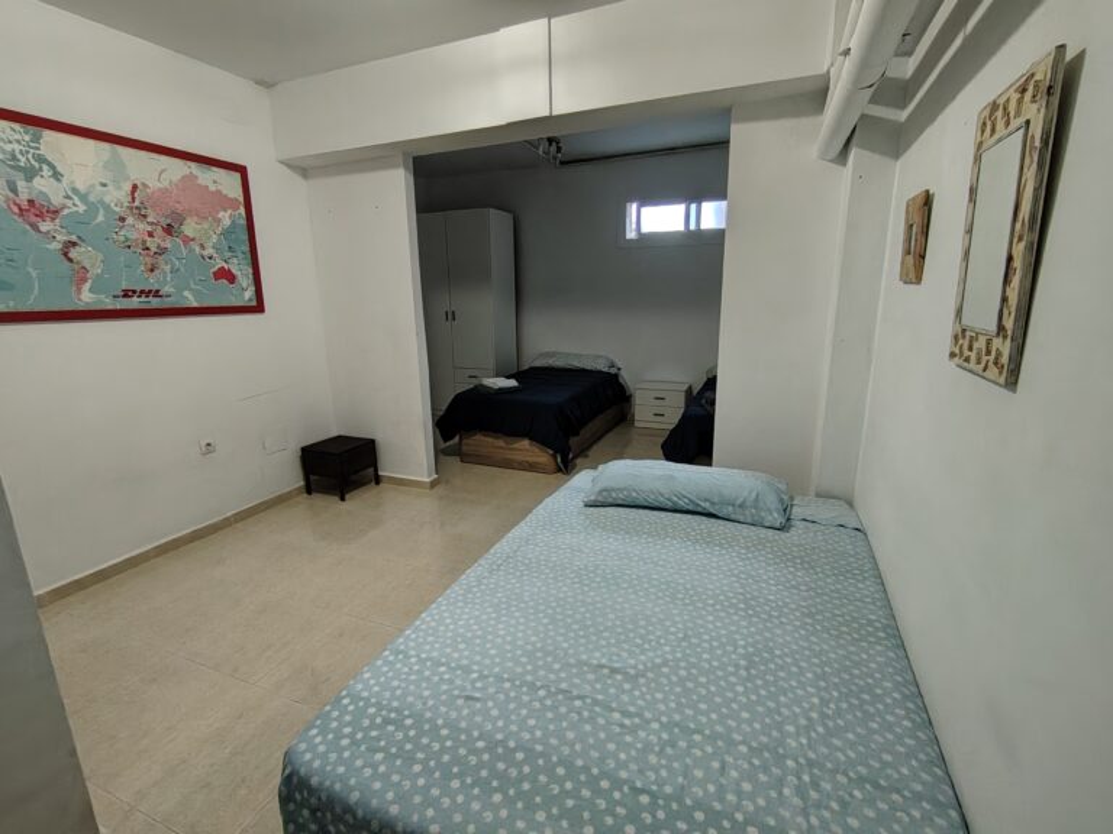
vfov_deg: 74.7
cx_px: 556
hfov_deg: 91.0
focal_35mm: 17
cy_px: 417
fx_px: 547
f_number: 2.2
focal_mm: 1.42
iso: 564
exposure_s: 1/33.3
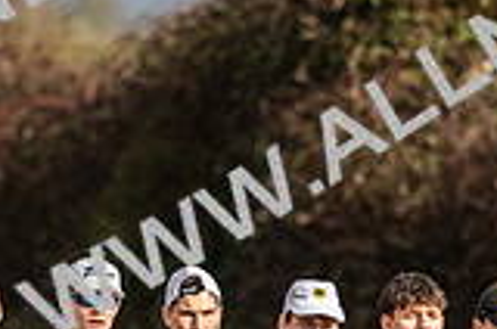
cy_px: 343
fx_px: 20033
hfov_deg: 1.4
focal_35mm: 1454
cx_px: 401
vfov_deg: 0.9
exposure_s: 1/1600
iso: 280
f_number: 4.5
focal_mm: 400
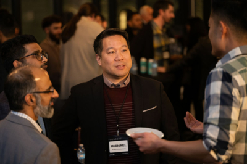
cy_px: 82
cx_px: 124
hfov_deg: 19.5
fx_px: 720
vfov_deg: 13.0
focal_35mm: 105
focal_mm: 105
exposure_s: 1/80
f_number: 2.8
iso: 1600
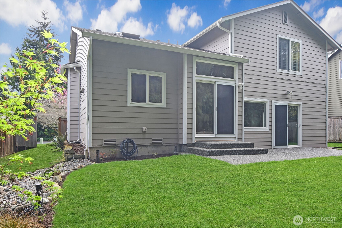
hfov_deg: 73.7
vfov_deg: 53.1
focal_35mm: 24
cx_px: 171
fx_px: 228
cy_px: 114
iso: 125
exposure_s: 1/20
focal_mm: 16
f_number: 13
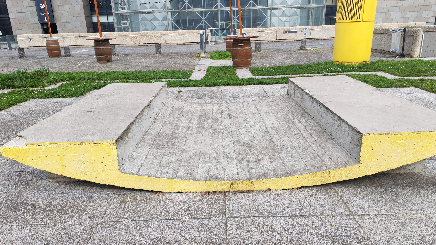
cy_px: 151
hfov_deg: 64.3
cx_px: 220
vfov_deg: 38.7
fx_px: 347
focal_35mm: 30
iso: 50
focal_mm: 6.12
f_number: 1.9
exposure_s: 1/220
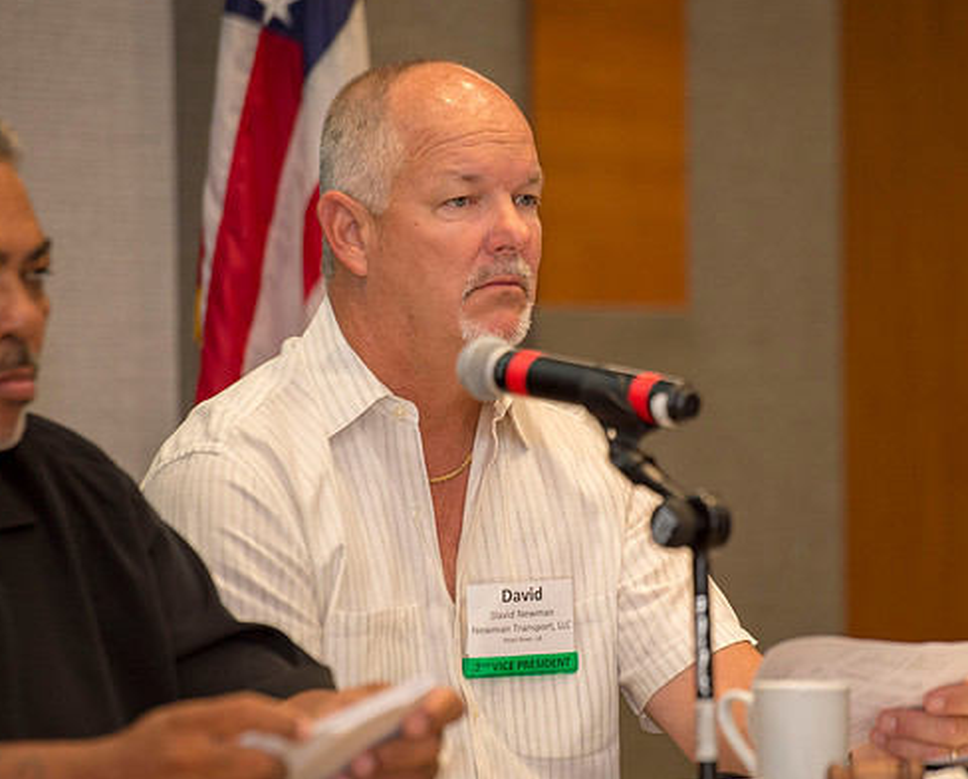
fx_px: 7497
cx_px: 578
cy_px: 431
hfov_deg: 7.4
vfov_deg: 6.0
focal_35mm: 261
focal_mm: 200
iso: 1250
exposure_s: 1/320
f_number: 3.2
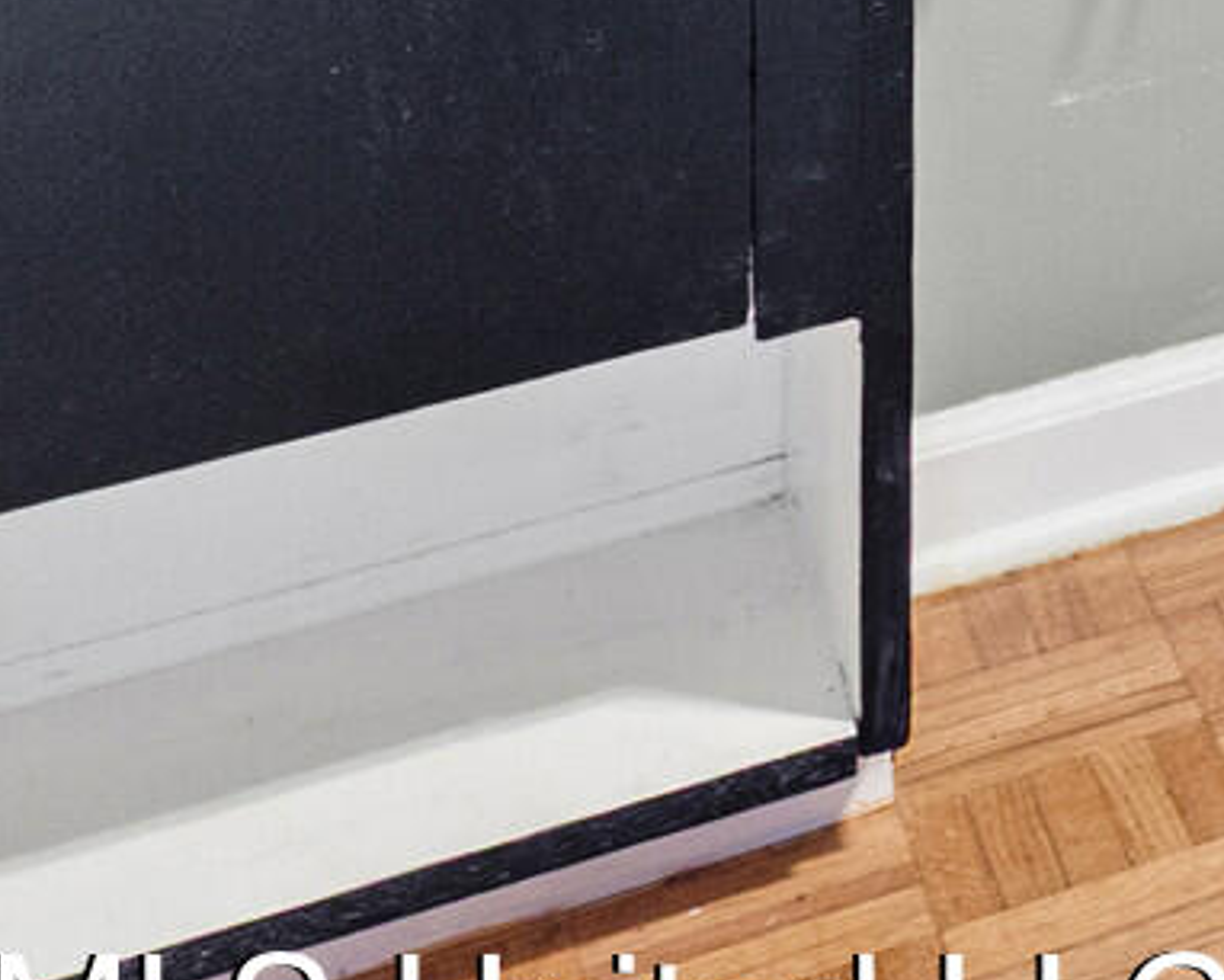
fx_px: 4132
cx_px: 4053
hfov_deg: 10.0
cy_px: -1797
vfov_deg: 10.4
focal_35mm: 114
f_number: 9.5
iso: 800
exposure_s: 1/1.43
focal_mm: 16
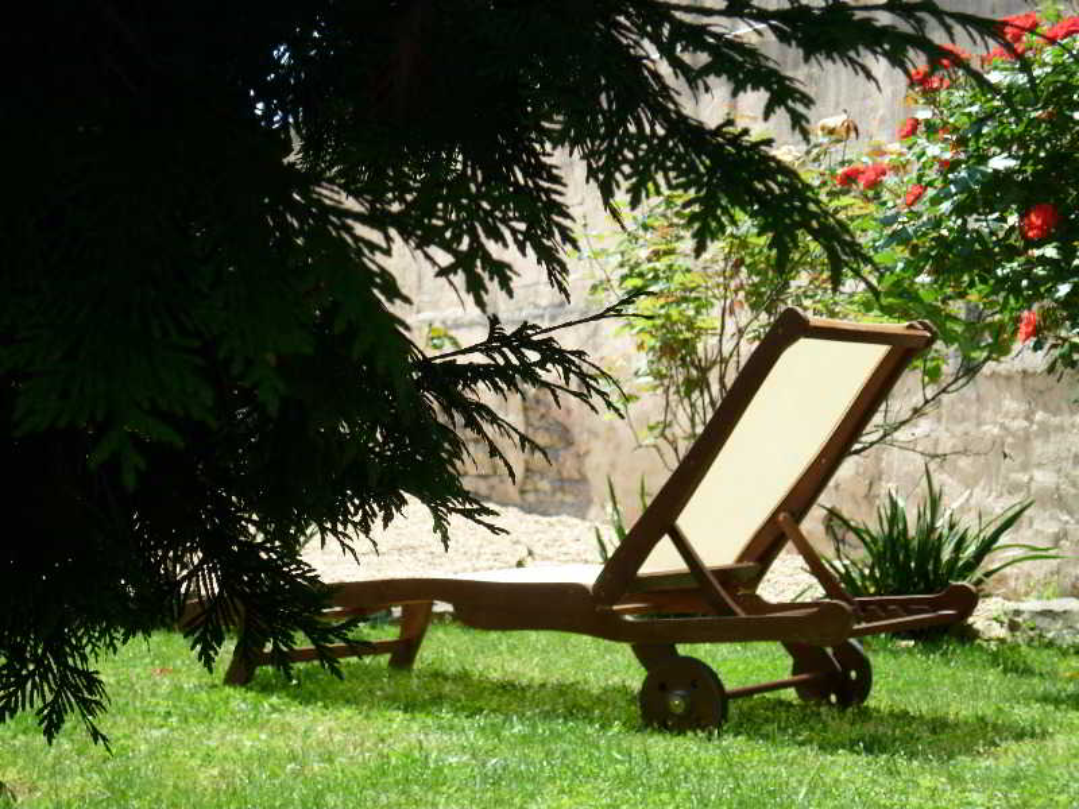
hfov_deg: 26.0
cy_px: 404
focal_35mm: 75
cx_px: 540
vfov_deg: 19.6
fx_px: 2338
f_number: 4.2
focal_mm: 13.3
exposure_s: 1/250
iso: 80
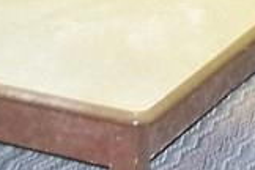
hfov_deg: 8.5
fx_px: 1679
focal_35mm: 237
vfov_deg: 5.4
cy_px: -368
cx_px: 406
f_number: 2.8
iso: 400
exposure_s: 1/30
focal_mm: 7.54
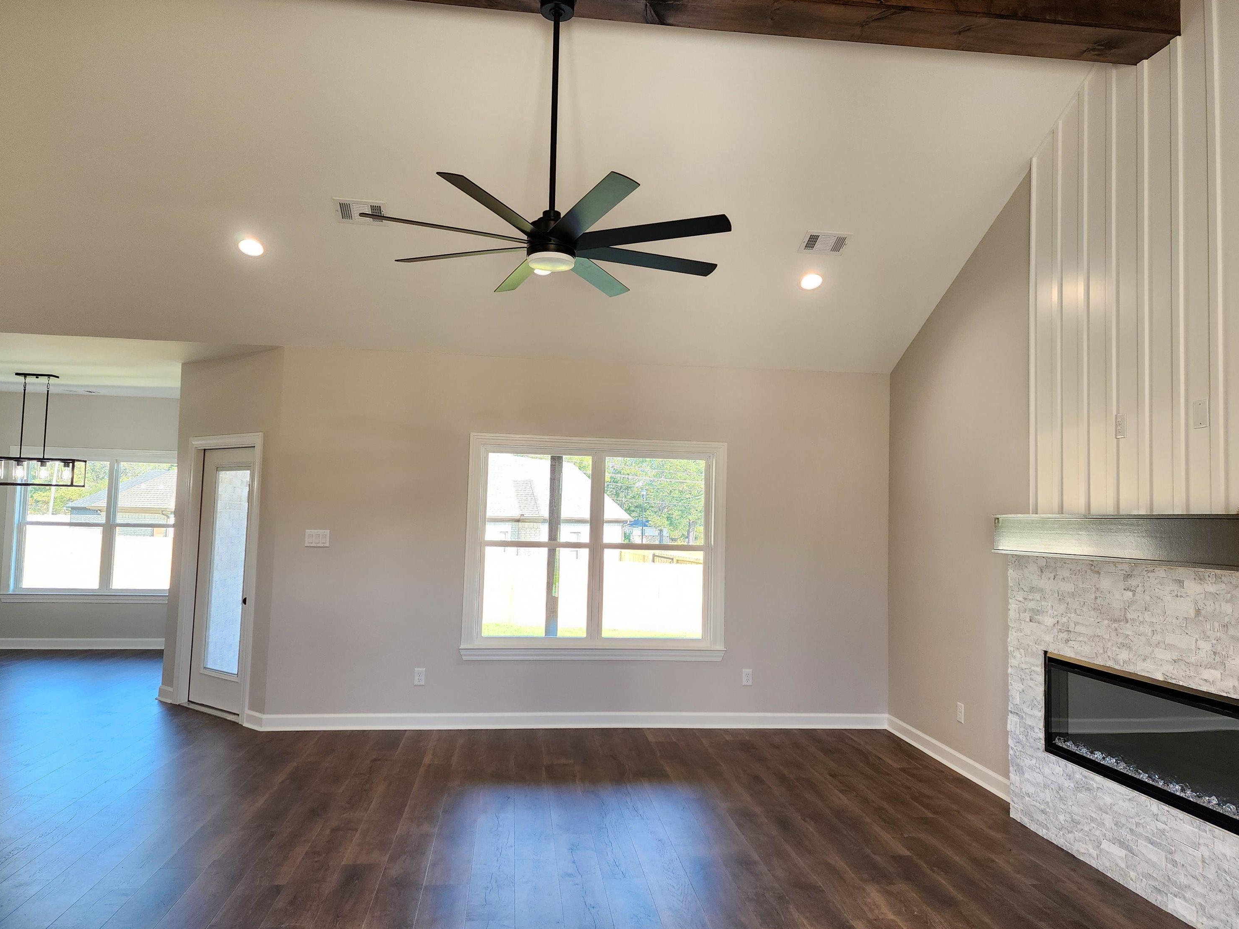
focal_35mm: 24
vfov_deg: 56.8
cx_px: 622
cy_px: 460
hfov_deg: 71.6
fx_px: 859
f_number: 1.8
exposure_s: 1/120
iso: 125
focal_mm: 6.4
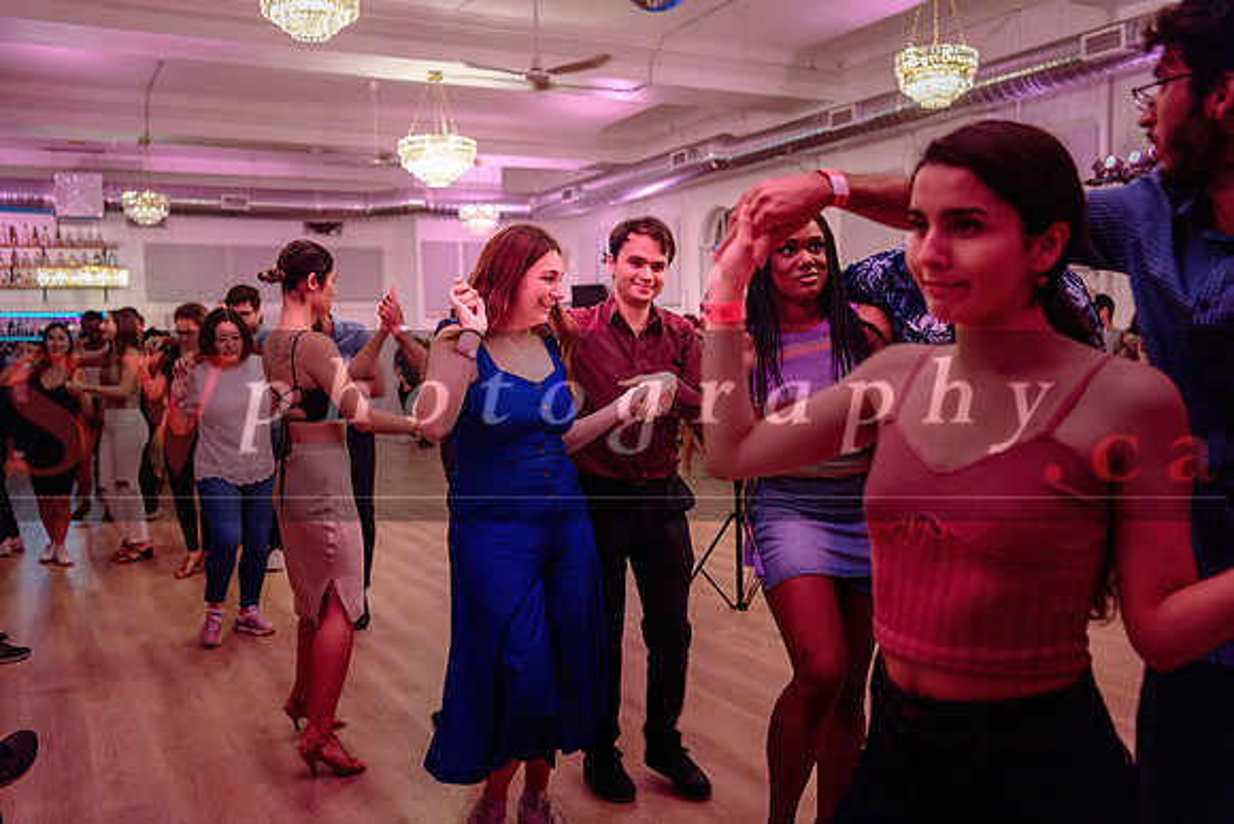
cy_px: 412
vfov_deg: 38.9
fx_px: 1166
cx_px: 617
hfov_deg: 55.8
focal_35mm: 34
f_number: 3.2
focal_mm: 34
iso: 1000
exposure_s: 1/80
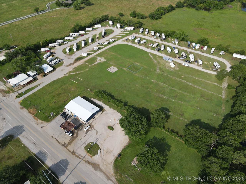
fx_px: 171
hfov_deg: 71.6
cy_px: 92
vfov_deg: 56.8
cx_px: 123
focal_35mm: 24
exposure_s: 1/500
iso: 100
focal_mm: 4.5
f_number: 2.8
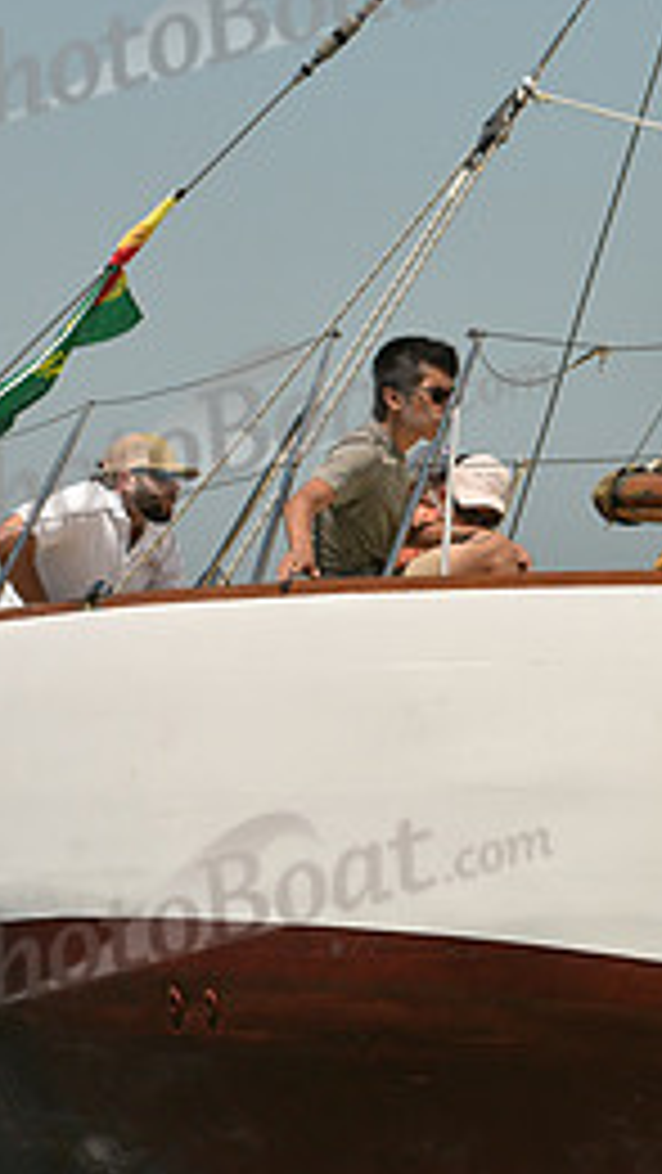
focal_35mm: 465
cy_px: 609
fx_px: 14497
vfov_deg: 4.6
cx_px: 788
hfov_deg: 2.6
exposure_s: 1/1250
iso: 250
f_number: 8
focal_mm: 200
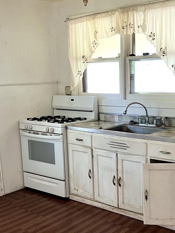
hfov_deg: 29.4
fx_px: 330
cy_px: 147
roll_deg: +0.3
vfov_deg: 38.6
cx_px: 122
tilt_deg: -11.2
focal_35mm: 49
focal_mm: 5.7
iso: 250
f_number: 1.5
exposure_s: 1/60
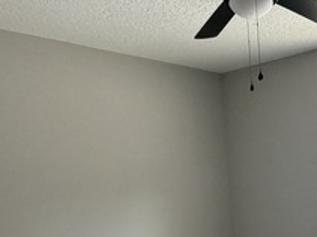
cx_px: 275
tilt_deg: -3.8
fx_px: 485
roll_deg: +3.6
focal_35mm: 53
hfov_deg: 34.5
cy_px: 216
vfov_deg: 26.5
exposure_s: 1/120
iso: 250
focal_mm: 2.22
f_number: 2.2
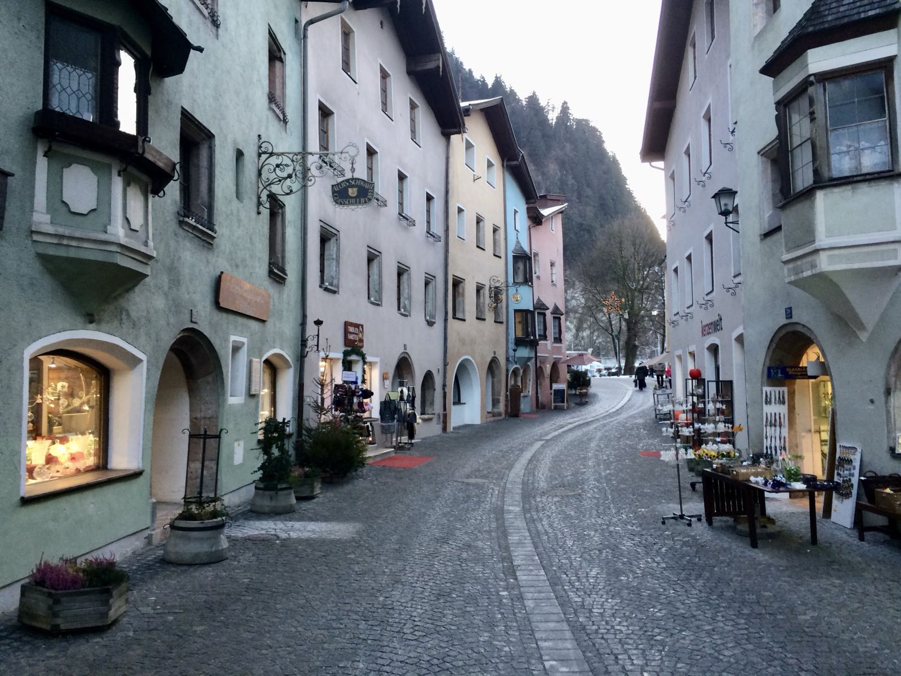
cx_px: 450
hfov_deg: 61.7
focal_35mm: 29
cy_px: 338
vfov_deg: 48.2
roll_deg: +0.8
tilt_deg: +4.2
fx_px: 755
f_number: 2.2
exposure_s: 1/33
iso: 50
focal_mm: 4.15
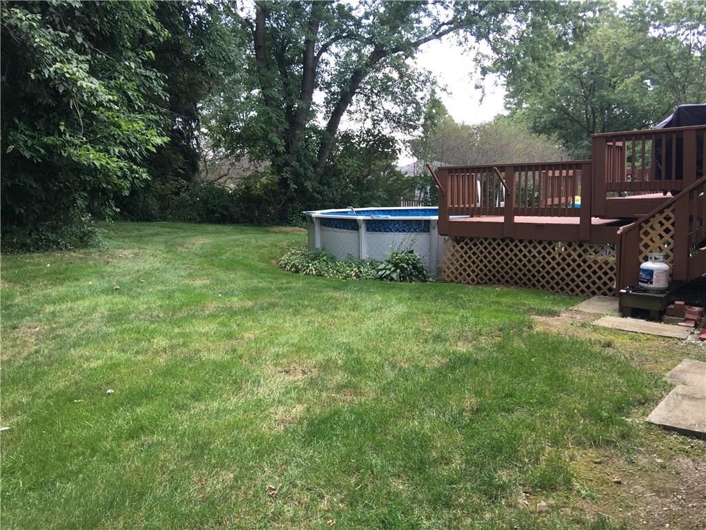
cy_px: 265
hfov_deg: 61.7
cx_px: 353
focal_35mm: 29
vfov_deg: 48.2
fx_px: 591
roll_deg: +0.9
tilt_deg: -6.7
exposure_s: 1/120
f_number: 2.2
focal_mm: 4.15
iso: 25
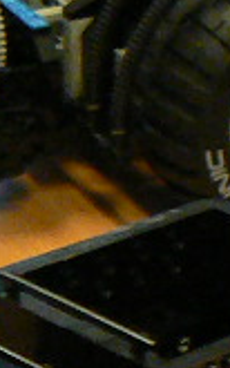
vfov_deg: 6.9
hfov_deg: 4.4
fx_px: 2971
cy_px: 709
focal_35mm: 296
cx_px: -63
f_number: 2.8
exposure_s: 1/25
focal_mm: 6
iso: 200
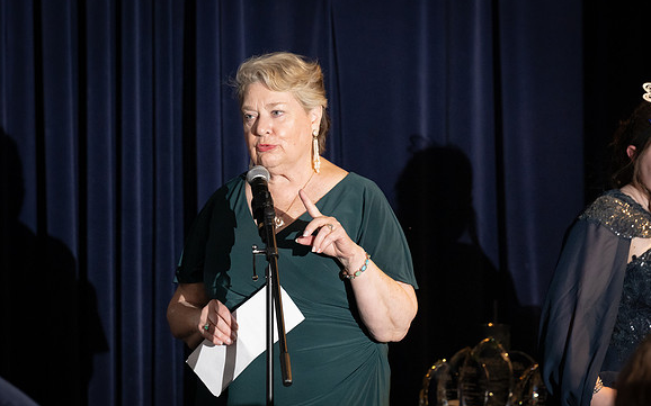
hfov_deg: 9.1
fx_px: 4080
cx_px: 326
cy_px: 210
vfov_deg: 5.7
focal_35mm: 230
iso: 2500
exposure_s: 1/200
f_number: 4.5
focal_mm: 150
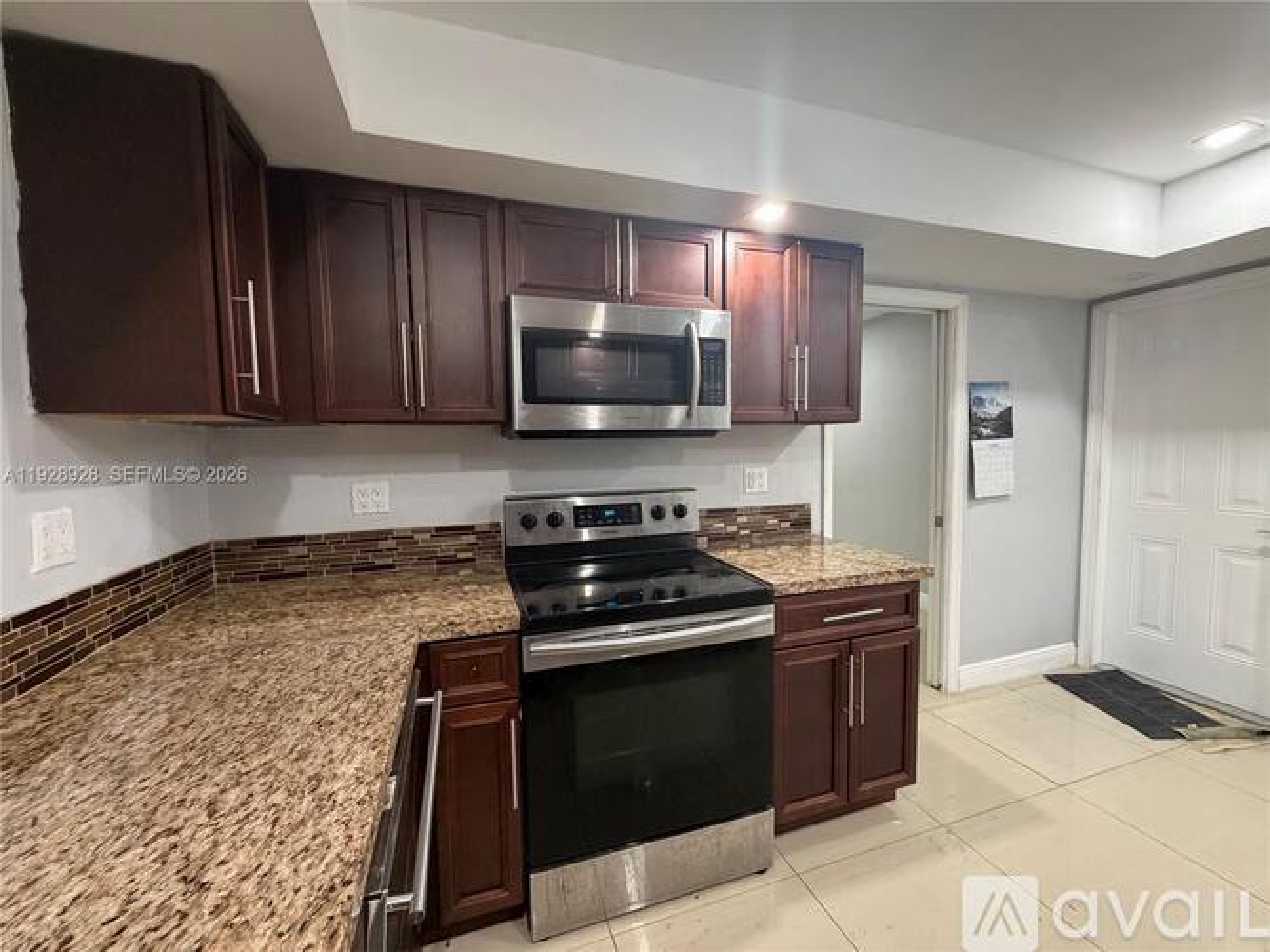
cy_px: 476
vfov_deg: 85.7
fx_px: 514
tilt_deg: -4.1
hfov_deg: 102.1
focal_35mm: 14
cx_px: 635
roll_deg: +1.0
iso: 500
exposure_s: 1/60
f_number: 2.2
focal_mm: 2.22
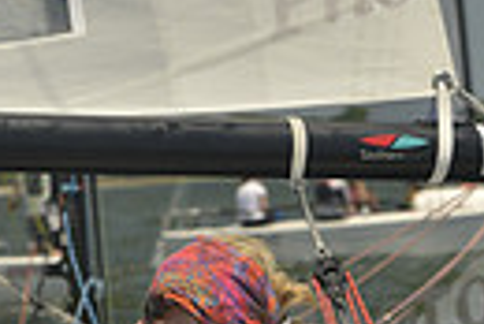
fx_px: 6003
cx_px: 74
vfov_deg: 3.1
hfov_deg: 4.6
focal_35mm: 446
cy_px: 531
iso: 280
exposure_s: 1/1000
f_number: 8
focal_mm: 100
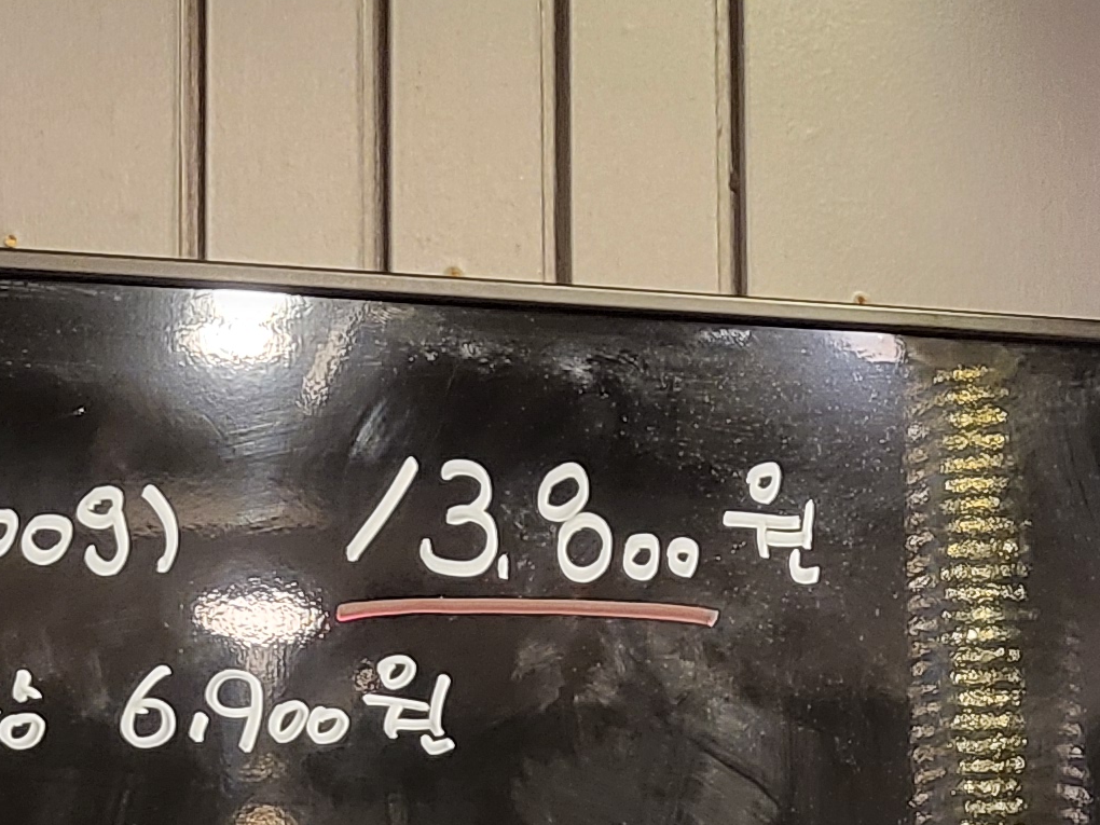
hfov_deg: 19.2
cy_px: 1177
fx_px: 3241
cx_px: 695
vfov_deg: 13.8
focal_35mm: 102
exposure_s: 1/30
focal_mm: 4.25
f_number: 1.8
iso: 500
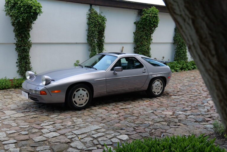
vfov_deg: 33.4
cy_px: 76
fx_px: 252
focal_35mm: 40
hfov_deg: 48.5
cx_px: 114
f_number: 4.7
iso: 125
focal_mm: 40
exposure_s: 1/60
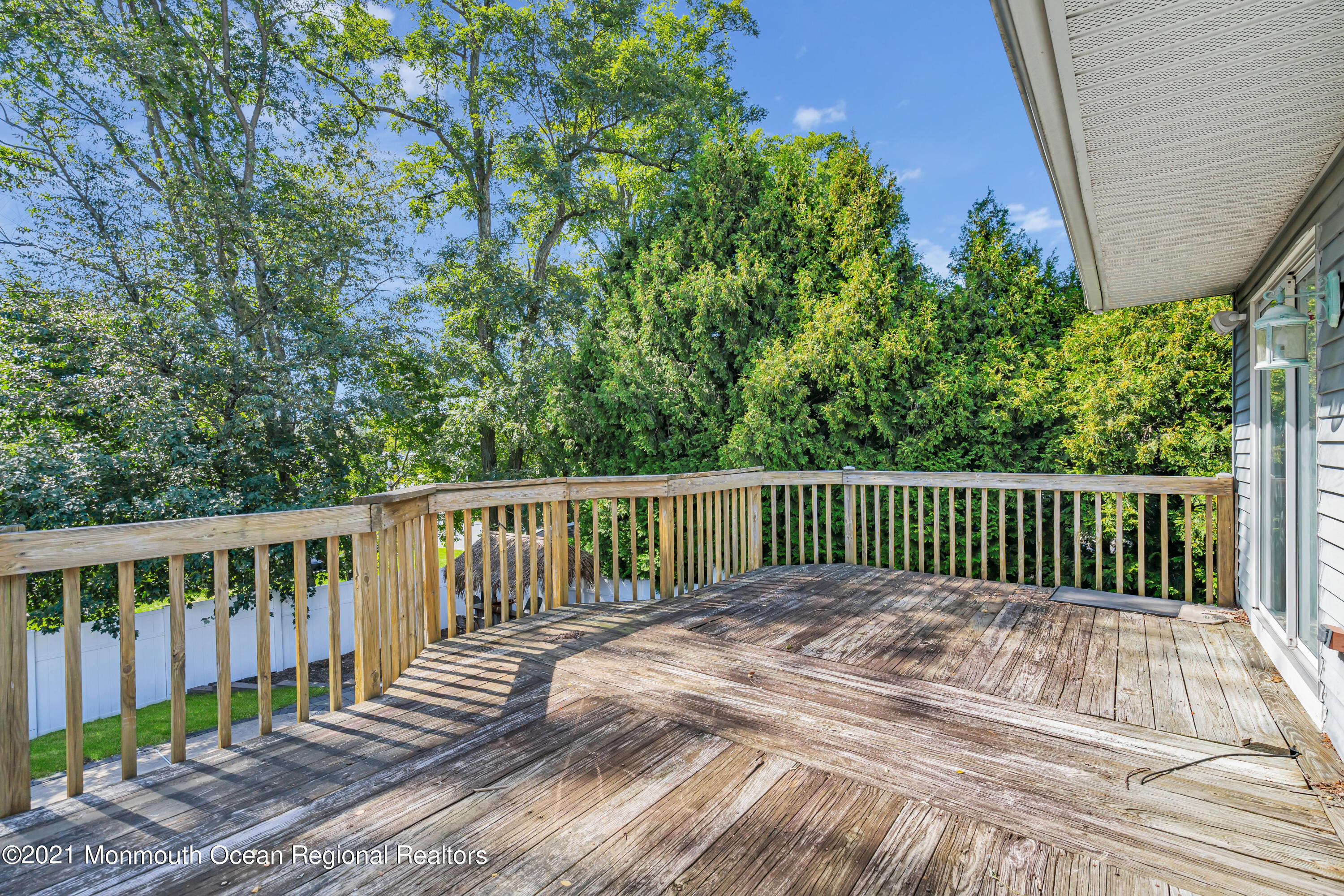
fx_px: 597
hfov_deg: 96.7
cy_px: 448
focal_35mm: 16
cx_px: 672
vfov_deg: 73.7
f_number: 8
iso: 100
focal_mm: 16
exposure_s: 1/60
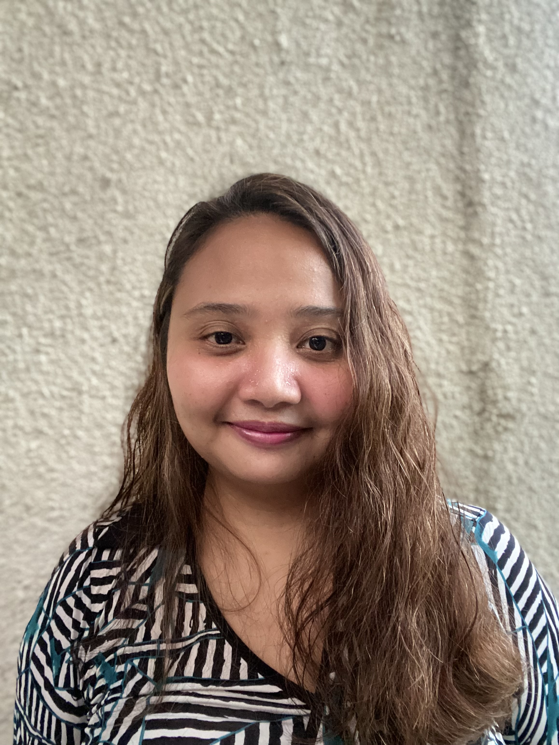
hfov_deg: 46.8
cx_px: 280
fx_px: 646
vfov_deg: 60.0
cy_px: 372
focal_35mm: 30
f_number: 2.2
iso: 800
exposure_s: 1/19
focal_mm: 2.71
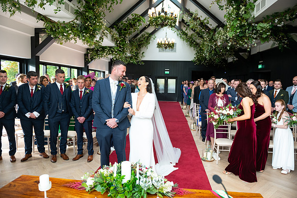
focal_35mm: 24
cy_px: 99
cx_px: 148
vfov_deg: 53.2
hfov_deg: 73.7
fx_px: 198
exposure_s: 1/160
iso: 640
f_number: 3.5
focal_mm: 24
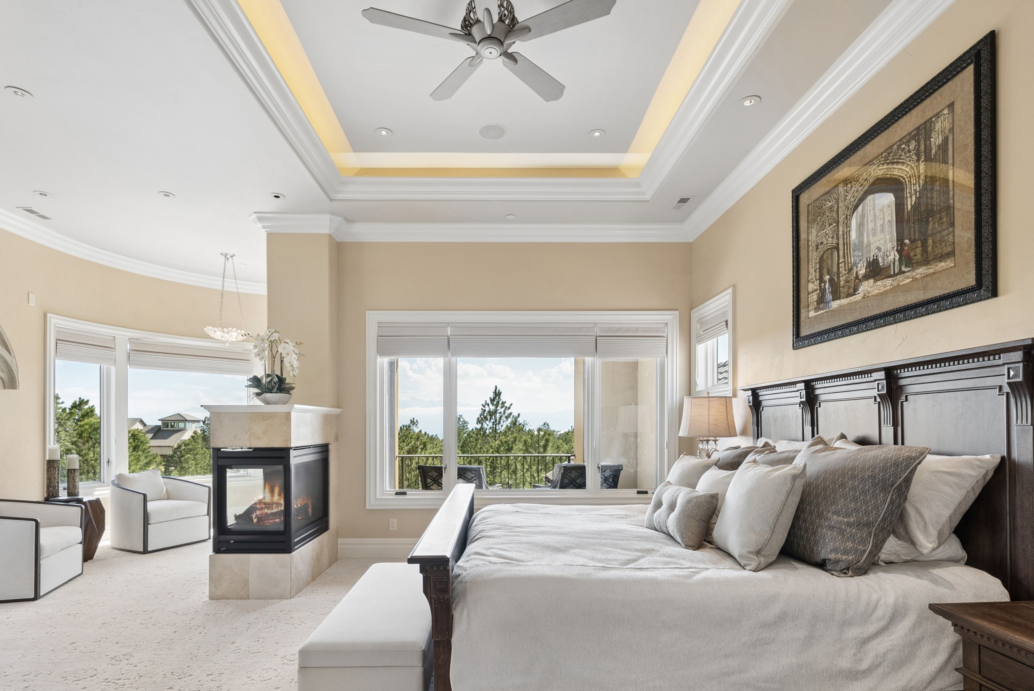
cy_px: 427
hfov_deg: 86.8
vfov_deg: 63.8
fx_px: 546
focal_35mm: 19
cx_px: 496
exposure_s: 1/80
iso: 640
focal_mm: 15
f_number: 9
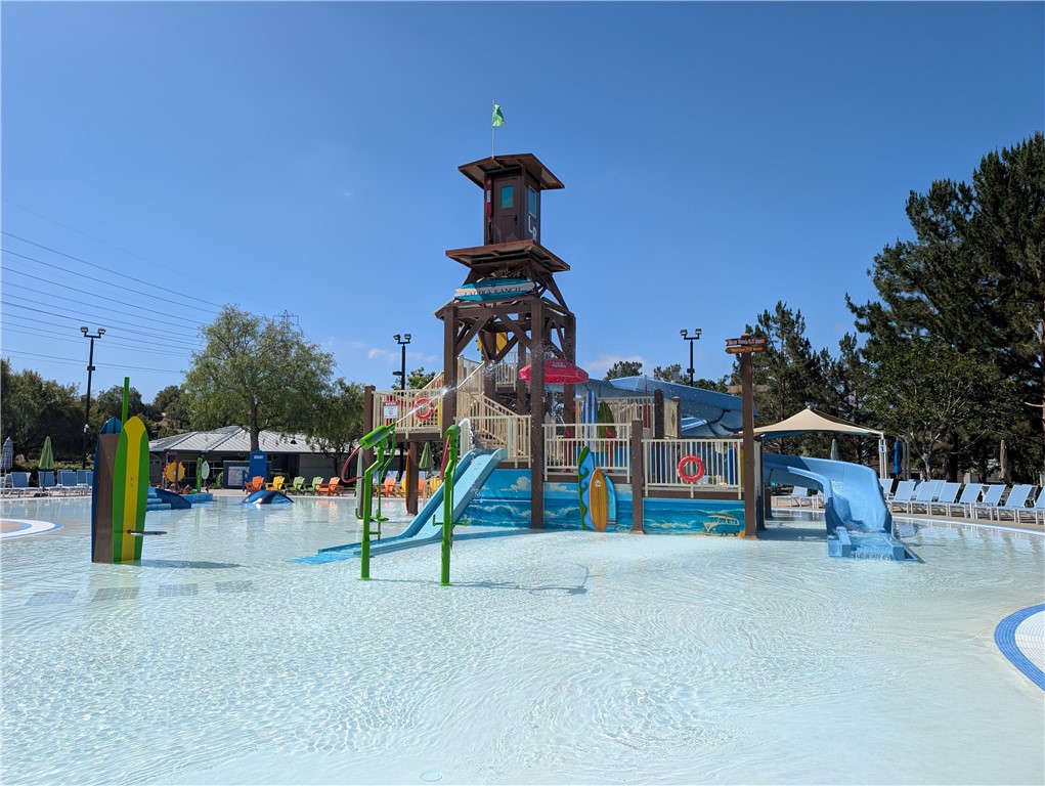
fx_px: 725
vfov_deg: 56.9
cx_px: 522
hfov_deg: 71.5
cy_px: 393
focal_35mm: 24
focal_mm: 6.9
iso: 21
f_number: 1.68
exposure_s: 1/1404
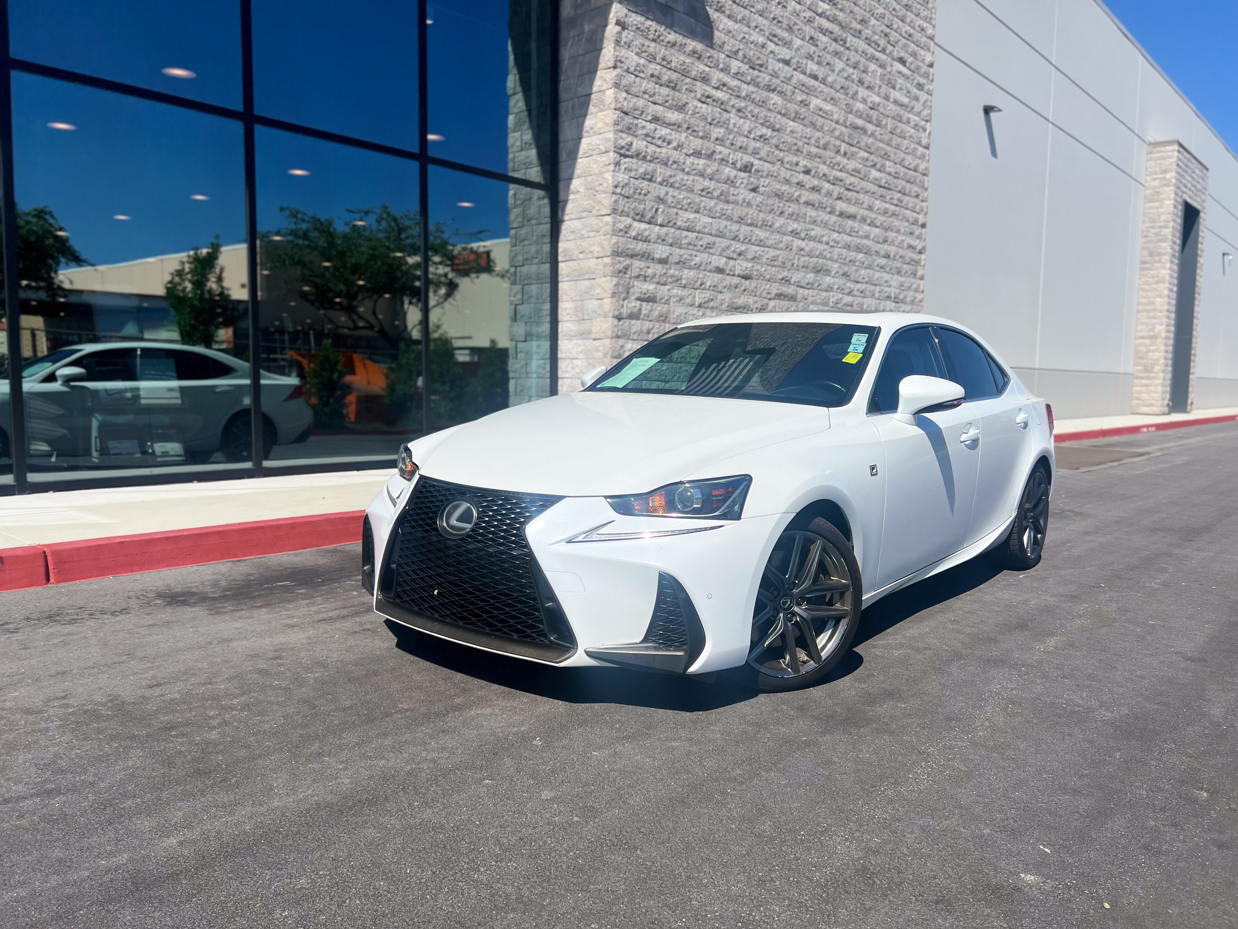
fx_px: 930
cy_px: 464
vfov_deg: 53.1
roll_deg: -1.2
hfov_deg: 67.3
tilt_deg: -4.7
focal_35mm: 26
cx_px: 619
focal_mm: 5.7
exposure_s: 1/12658
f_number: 1.5
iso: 50
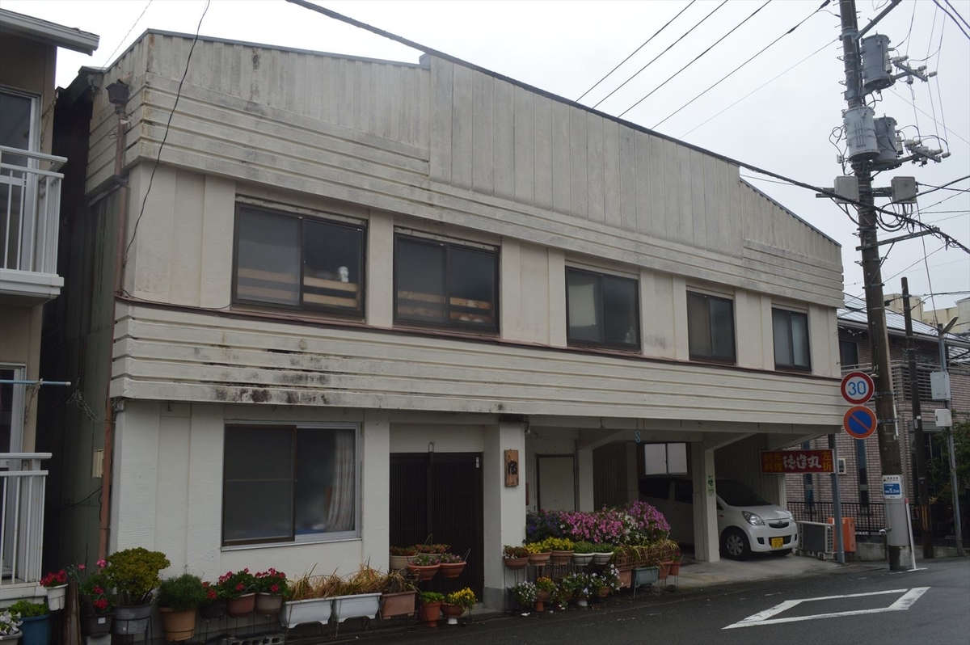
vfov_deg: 39.9
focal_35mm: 33
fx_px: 888
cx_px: 485
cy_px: 322
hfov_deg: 57.3
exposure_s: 1/320
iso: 400
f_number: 9
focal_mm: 22
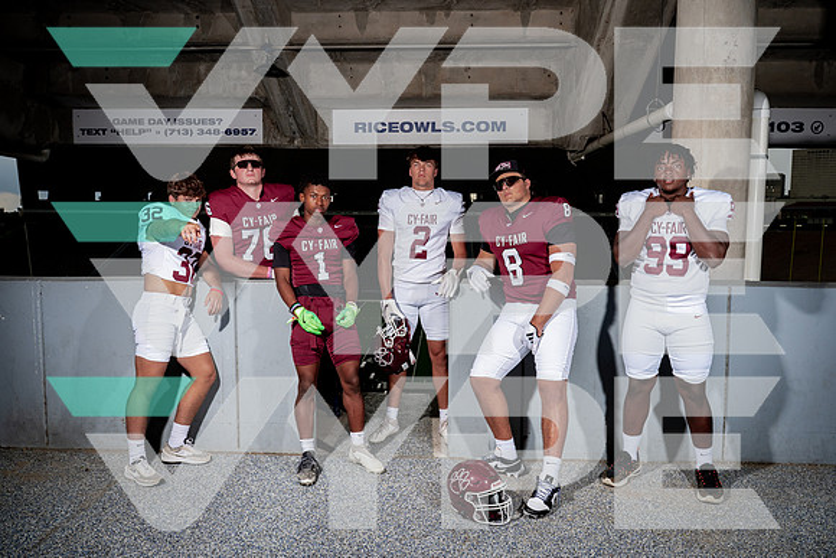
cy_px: 279
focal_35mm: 28
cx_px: 418
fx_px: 655
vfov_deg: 46.1
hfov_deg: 65.1
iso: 400
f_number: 9
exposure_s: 1/250
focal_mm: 28
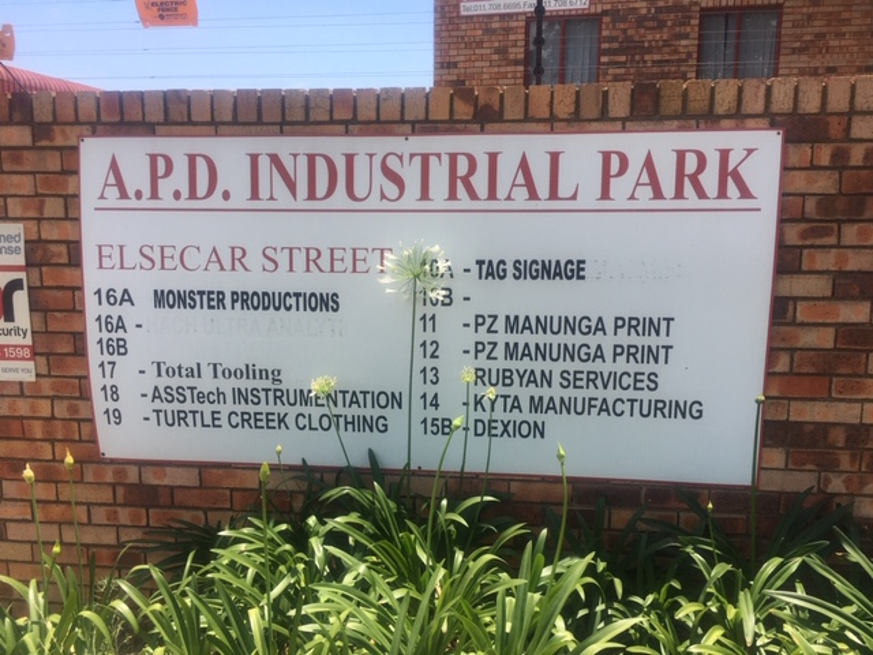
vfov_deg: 48.2
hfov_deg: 61.7
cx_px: 436
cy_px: 328
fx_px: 731
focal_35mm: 29
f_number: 2.2
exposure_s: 1/855
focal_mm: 4.15
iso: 25
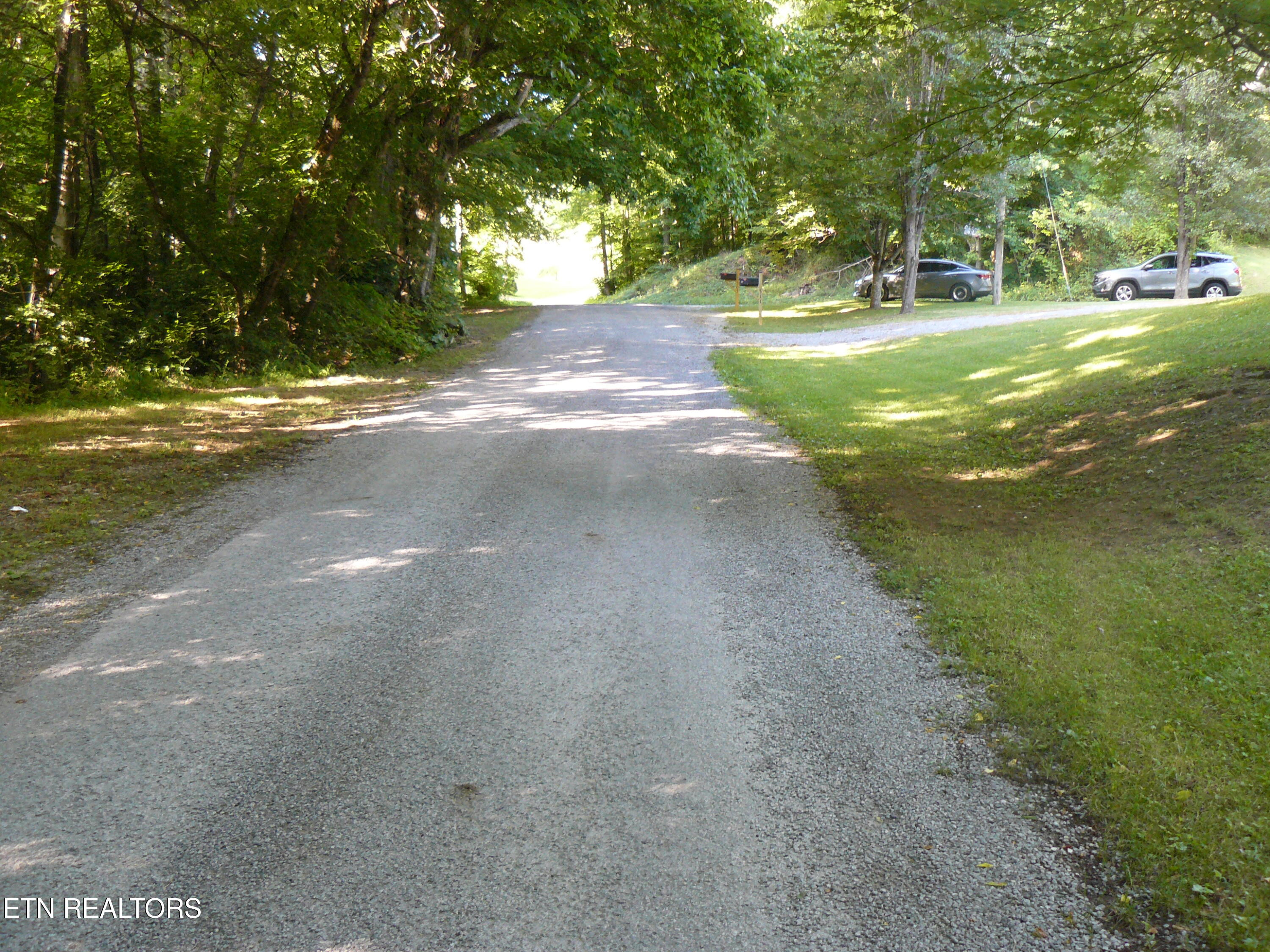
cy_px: 476
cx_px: 635
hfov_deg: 51.4
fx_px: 1321
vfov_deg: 39.7
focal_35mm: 36
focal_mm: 6
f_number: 2.8
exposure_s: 1/30
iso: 200
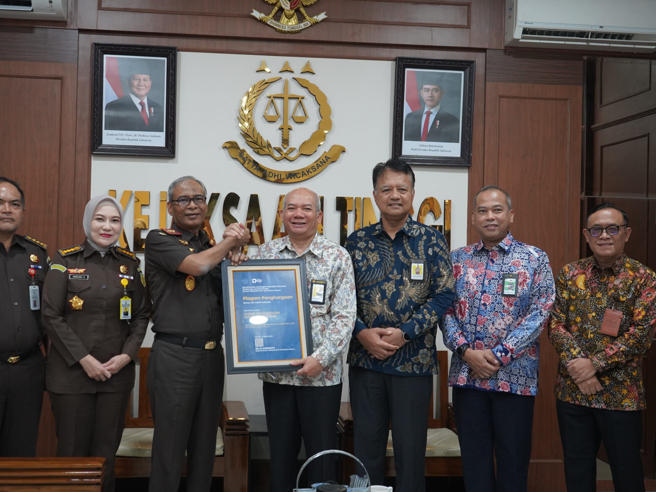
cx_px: 296
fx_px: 834
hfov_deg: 42.9
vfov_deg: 32.9
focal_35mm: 44
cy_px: 248
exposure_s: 1/160
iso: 3200
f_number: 4
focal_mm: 40
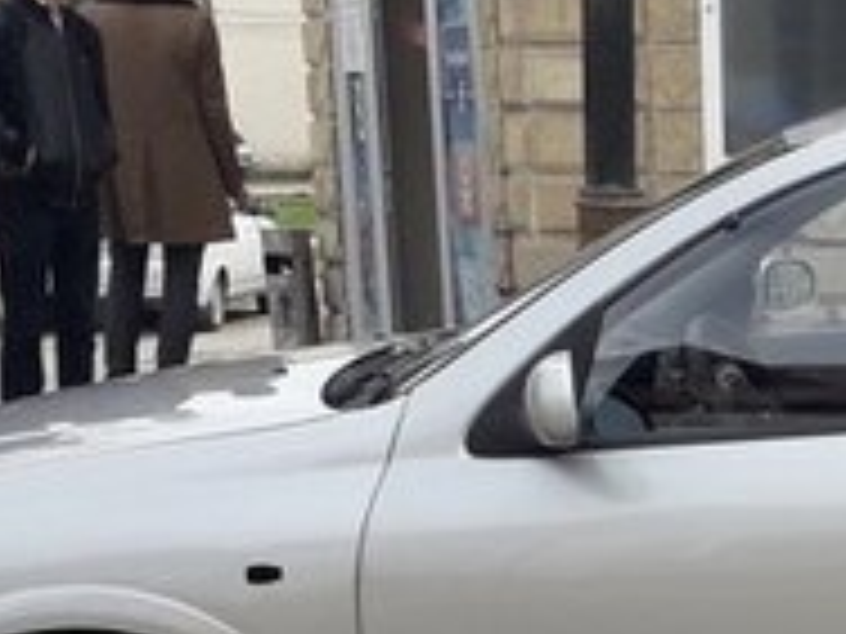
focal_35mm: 95
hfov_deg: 19.5
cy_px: 708
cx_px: 1008
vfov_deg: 15.1
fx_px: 2322
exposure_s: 1/966
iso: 40
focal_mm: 3.6
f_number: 1.9
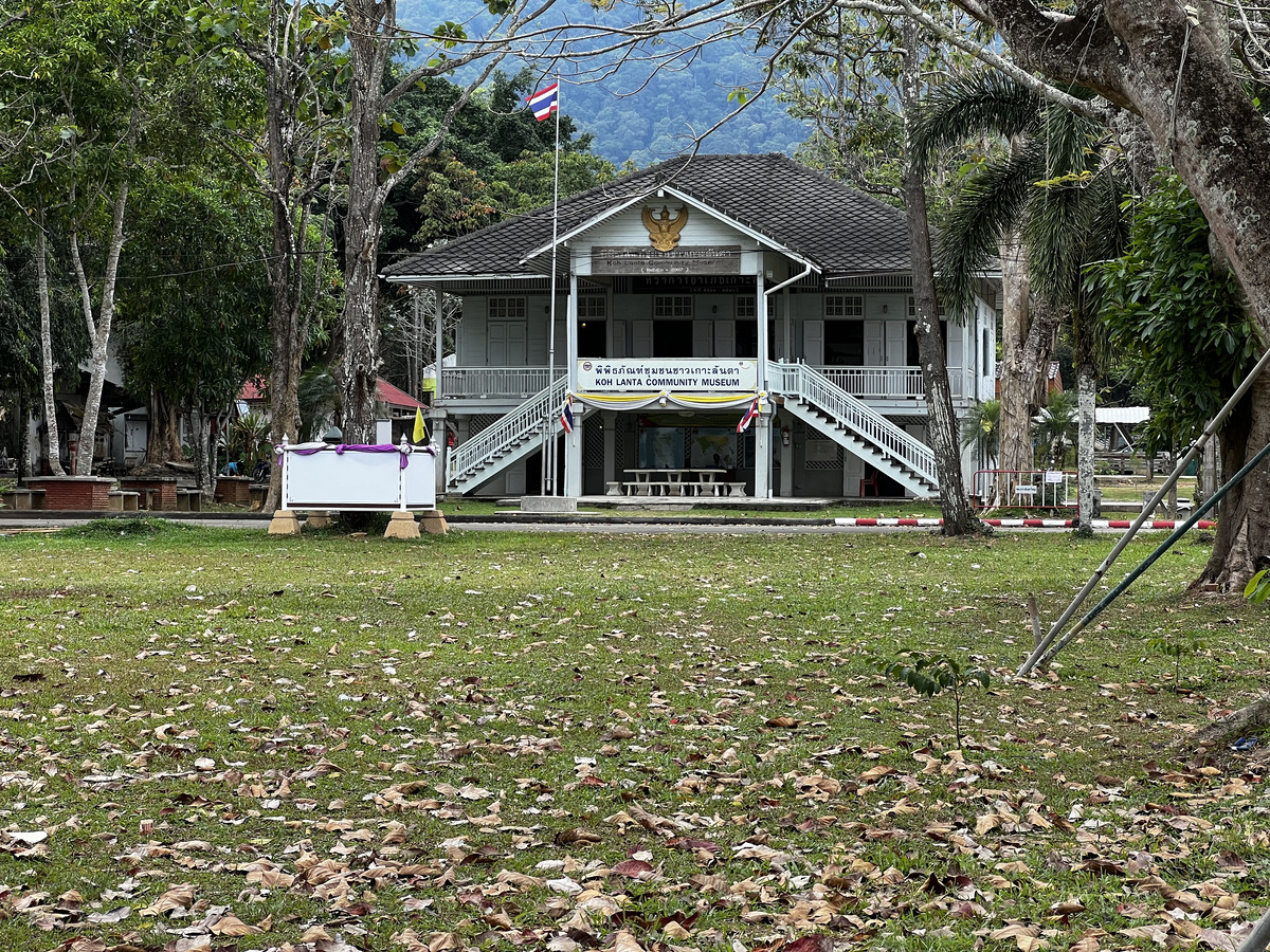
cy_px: 476
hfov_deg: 25.3
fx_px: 2825
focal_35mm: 77
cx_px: 635
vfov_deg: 19.1
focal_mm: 9
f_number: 2.8
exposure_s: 1/166
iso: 32
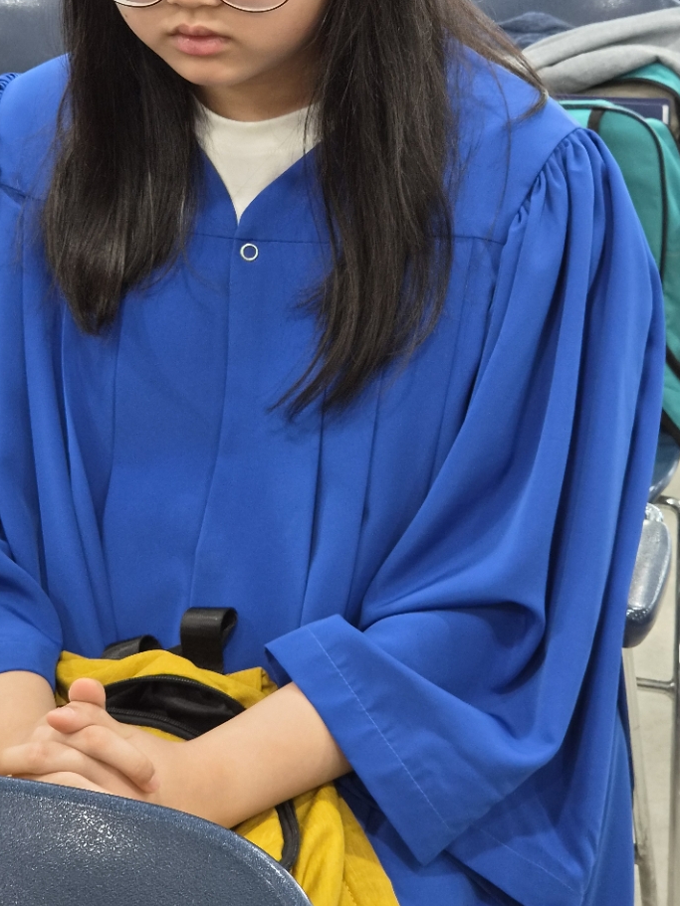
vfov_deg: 20.1
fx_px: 2541
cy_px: 279
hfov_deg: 15.2
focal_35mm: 97
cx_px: 254
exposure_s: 1/40
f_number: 2.4
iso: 320
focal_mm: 7
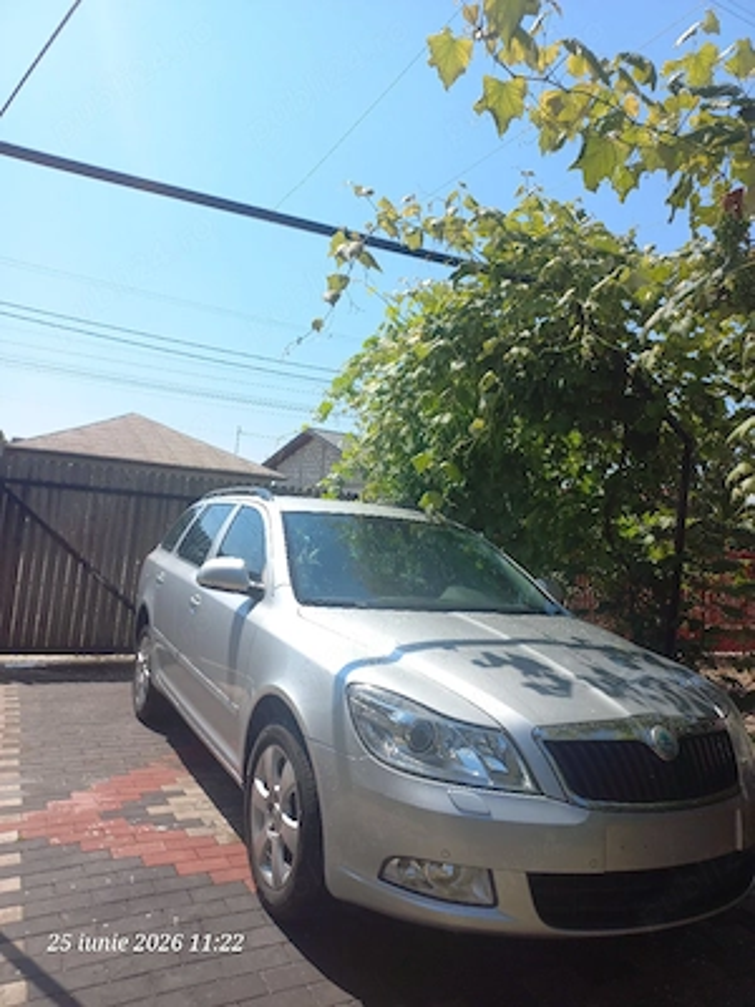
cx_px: 378
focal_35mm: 25
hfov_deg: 54.9
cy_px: 504
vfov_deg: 69.4
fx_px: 727
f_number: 1.8
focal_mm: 4.6
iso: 25
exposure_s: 1/833
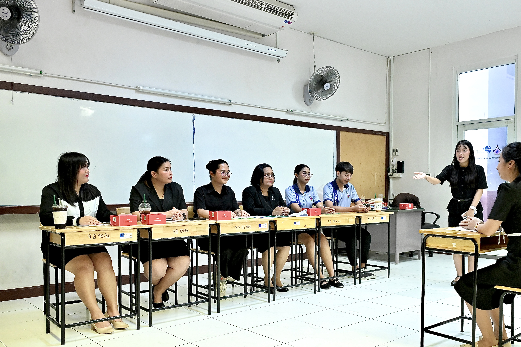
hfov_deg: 56.9
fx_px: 478
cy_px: 199
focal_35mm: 33
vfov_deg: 39.9
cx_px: 306
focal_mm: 28
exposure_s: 1/200
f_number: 4
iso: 5000
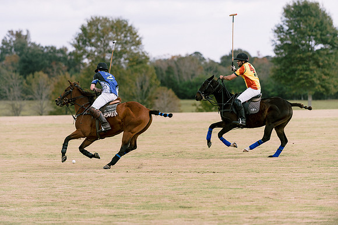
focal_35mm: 180
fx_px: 1690
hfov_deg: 11.4
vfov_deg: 7.6
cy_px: 112
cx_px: 169
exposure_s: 1/2000
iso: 200
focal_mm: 180
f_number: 3.5
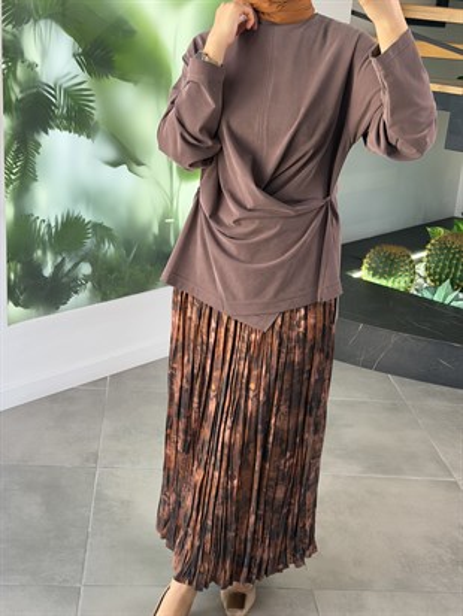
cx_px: 232
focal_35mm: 48
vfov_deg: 39.6
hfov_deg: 30.3
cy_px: 308
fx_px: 856
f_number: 1.78
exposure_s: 1/171
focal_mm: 6.76
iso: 80
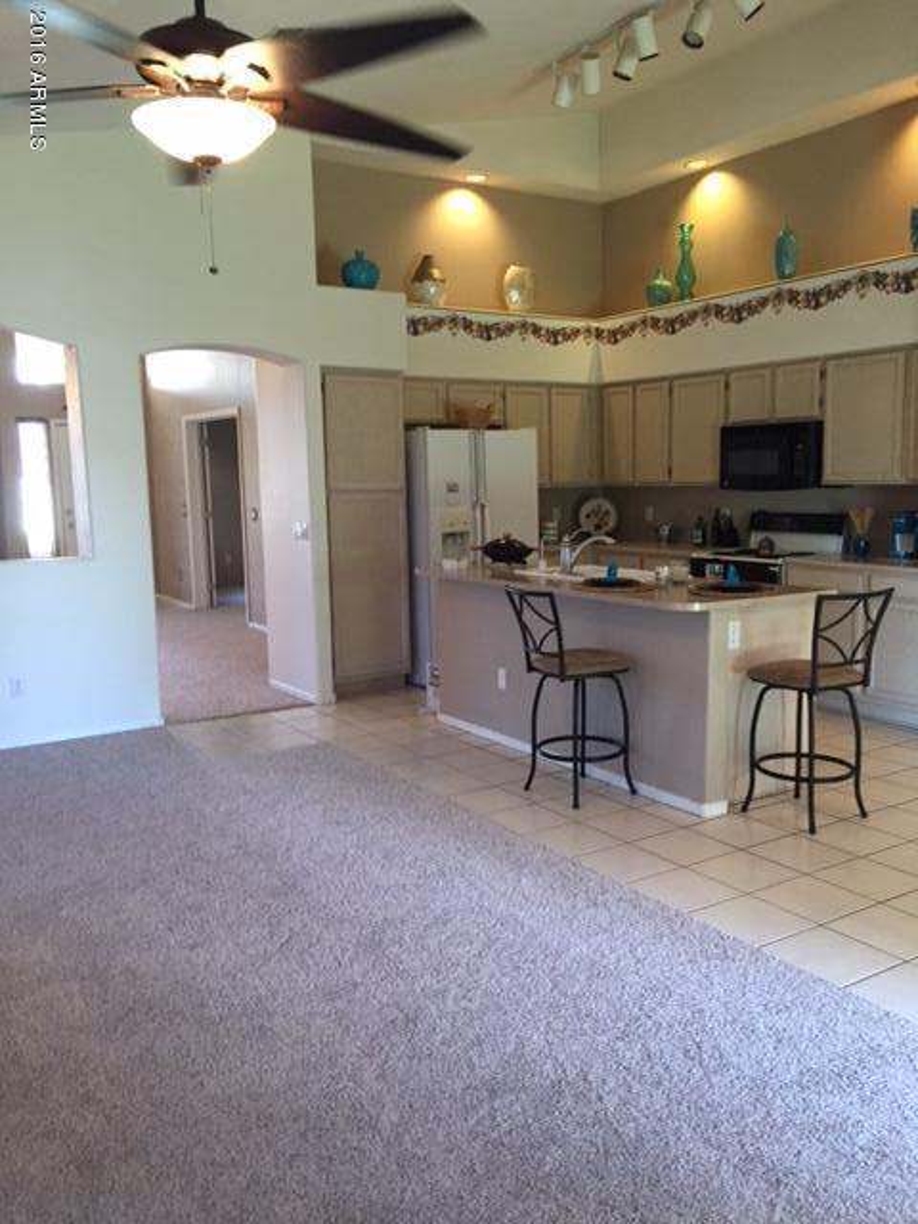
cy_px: 612
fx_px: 1025
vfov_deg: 61.7
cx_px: 459
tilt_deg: -7.4
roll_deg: +0.8
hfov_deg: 48.2
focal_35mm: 29
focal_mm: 4.15
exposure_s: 1/30
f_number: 2.2
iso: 160
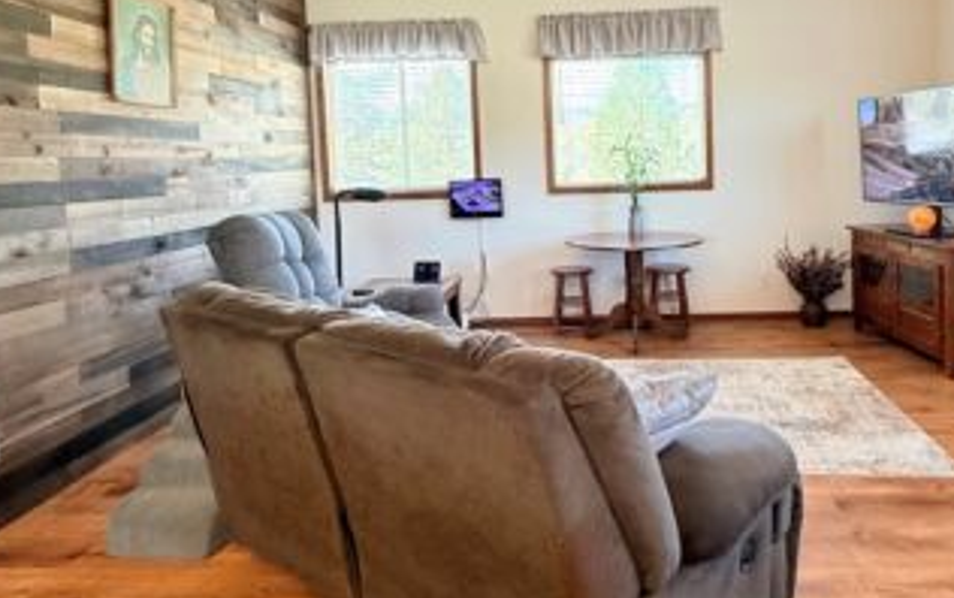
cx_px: 565
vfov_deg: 48.6
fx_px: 650
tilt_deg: -3.1
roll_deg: +2.3
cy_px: 201
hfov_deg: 71.9
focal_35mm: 25
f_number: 2.2
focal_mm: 2.22
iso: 200
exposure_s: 1/120
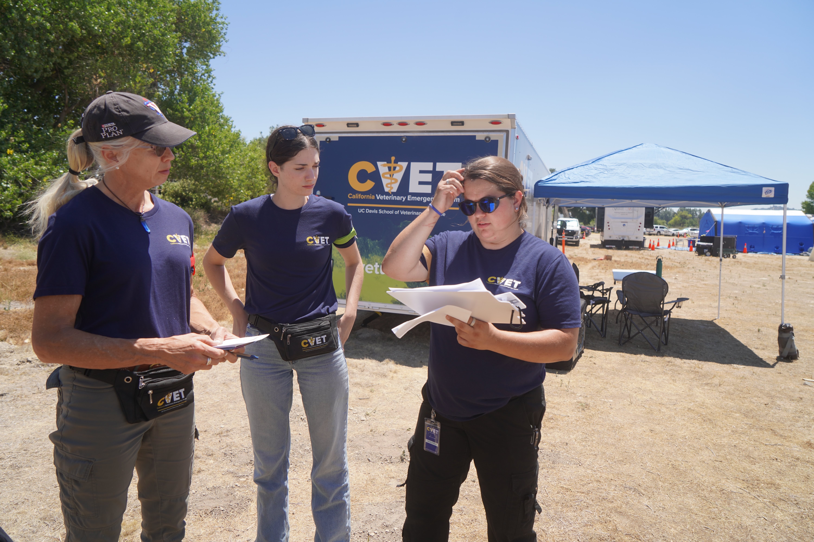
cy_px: 271
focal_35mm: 24
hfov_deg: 73.7
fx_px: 543
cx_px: 407
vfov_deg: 53.1
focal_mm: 24
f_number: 4.5
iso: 100
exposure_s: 1/640
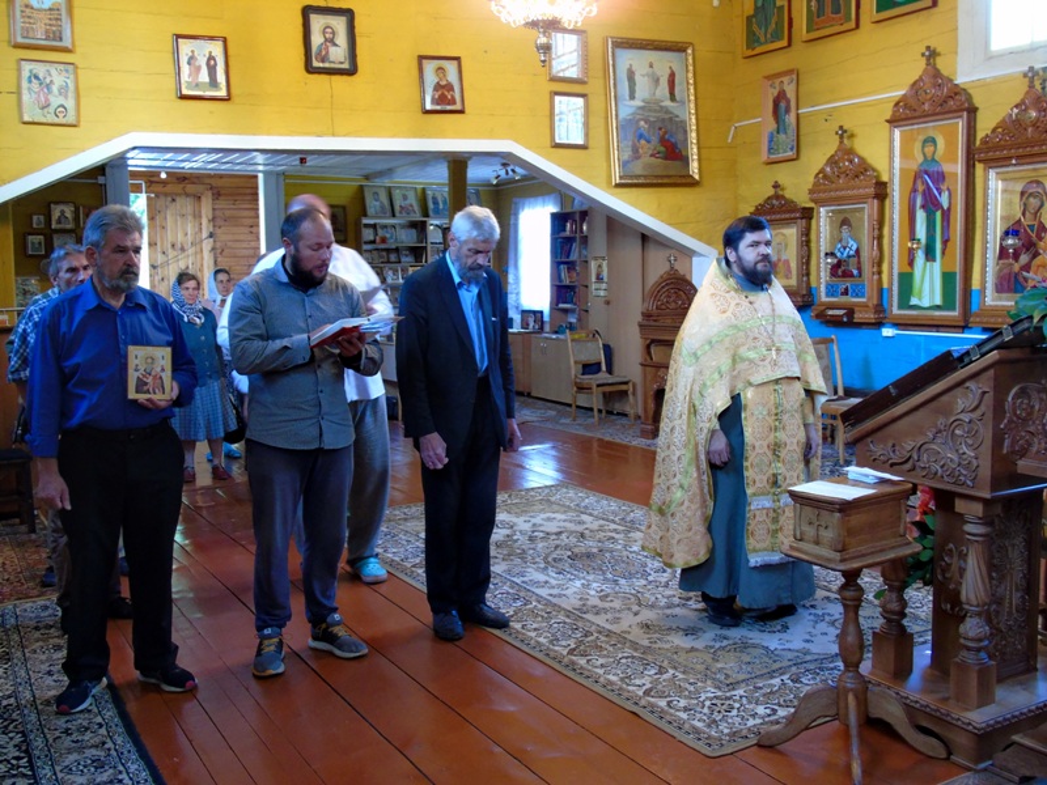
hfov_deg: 54.0
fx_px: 1028
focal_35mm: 34
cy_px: 392
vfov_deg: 41.8
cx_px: 524
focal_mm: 6.1
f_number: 3.8
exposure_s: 1/5
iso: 400
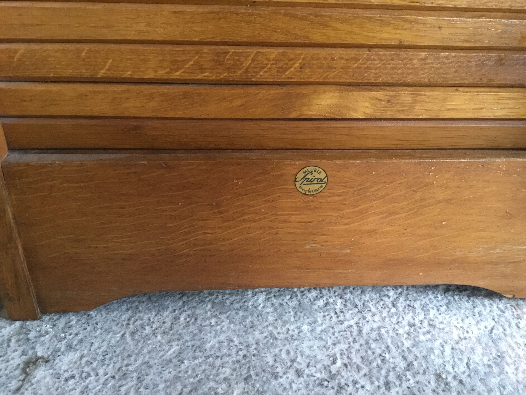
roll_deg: -0.7
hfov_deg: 58.4
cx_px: 263
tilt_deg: -28.5
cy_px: 198
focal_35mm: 31
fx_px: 471
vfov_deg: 45.4
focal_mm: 3.3
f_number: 2.4
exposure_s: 1/17
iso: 250
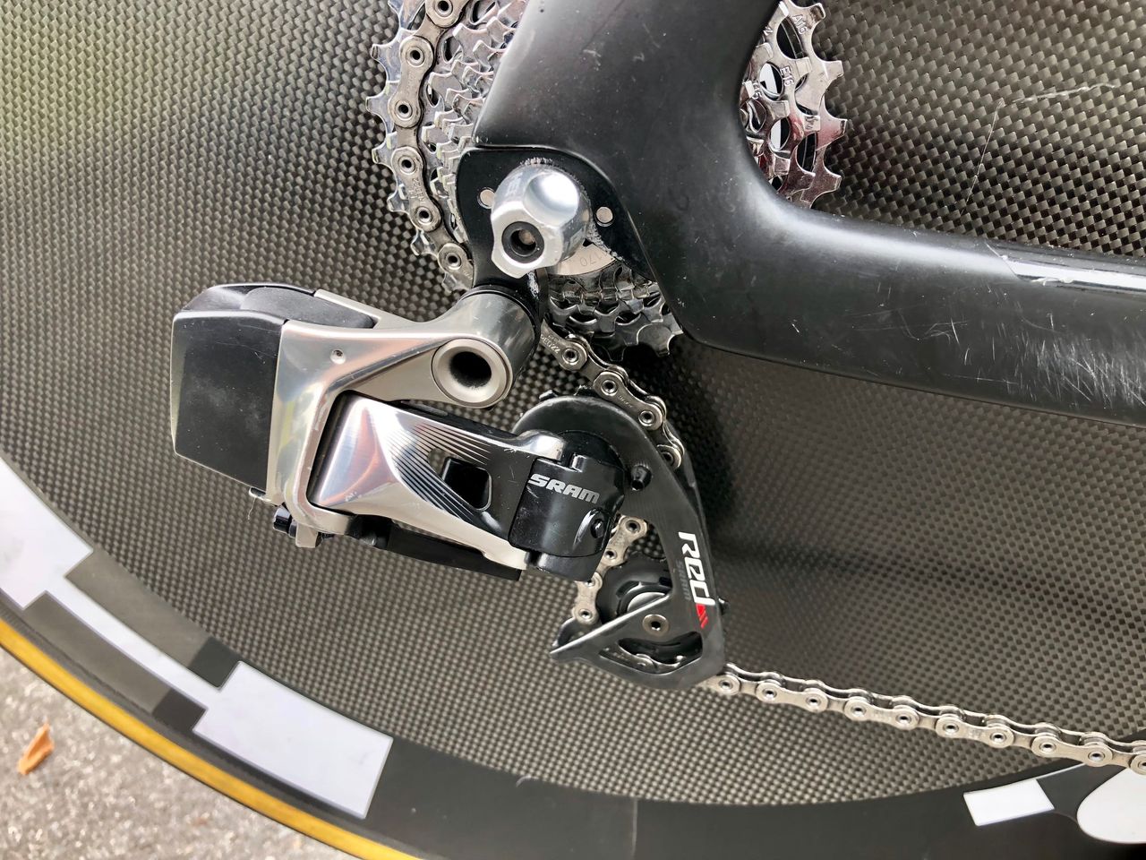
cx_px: 573
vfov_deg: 49.7
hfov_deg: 63.4
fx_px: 927
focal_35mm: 28
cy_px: 430
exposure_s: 1/120
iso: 25
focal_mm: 3.99
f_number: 1.8
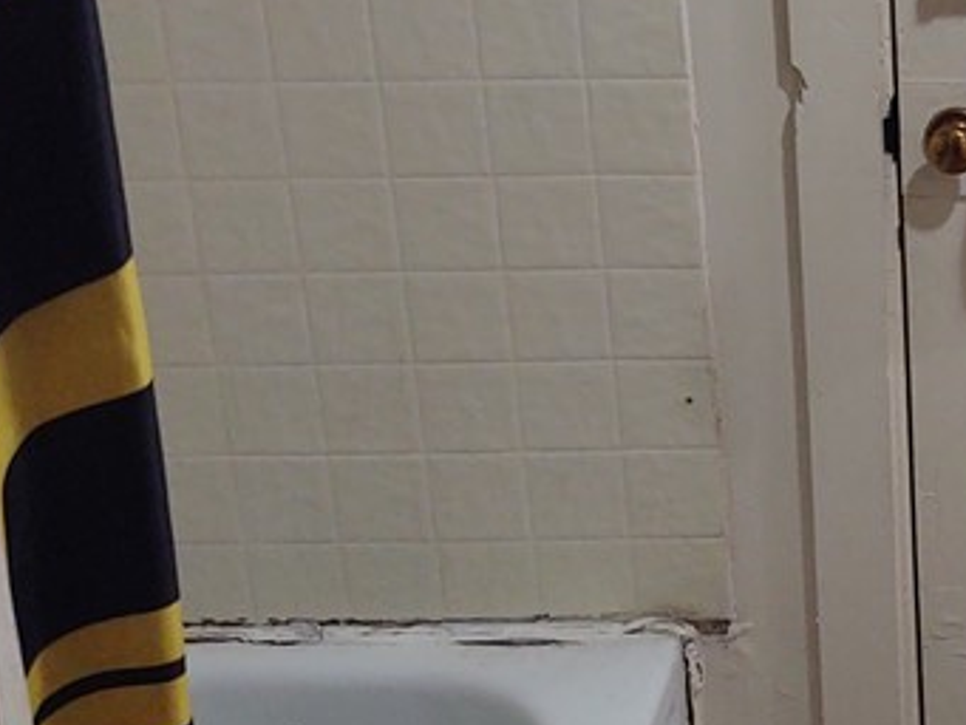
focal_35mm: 81
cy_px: 105
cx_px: 1144
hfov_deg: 22.3
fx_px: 2261
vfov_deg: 18.0
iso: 184
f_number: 1.7
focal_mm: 4.75
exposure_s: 1/120
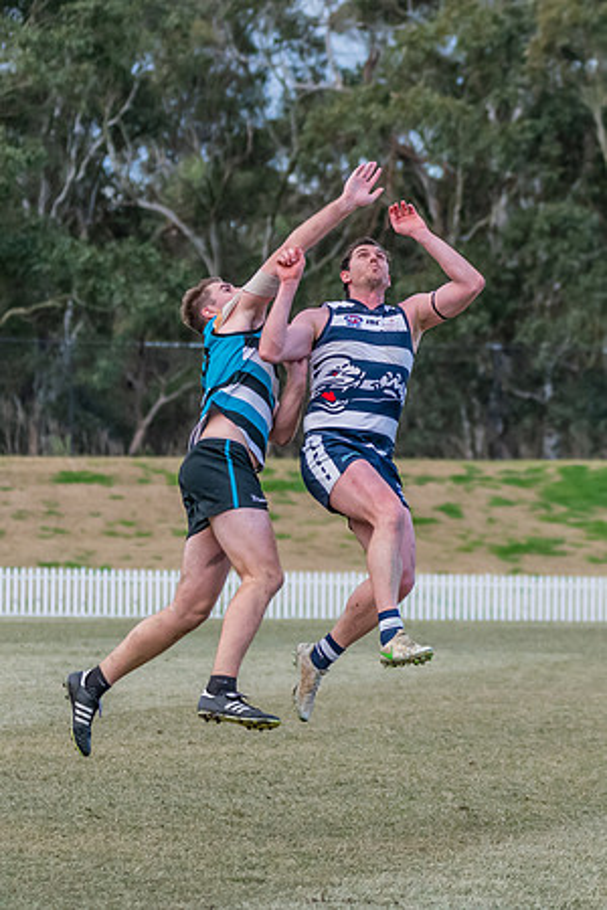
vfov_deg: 6.7
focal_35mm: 306
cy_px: 414
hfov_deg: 4.5
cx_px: 444
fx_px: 7733
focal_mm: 150
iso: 1600
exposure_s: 1/2000
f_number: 5
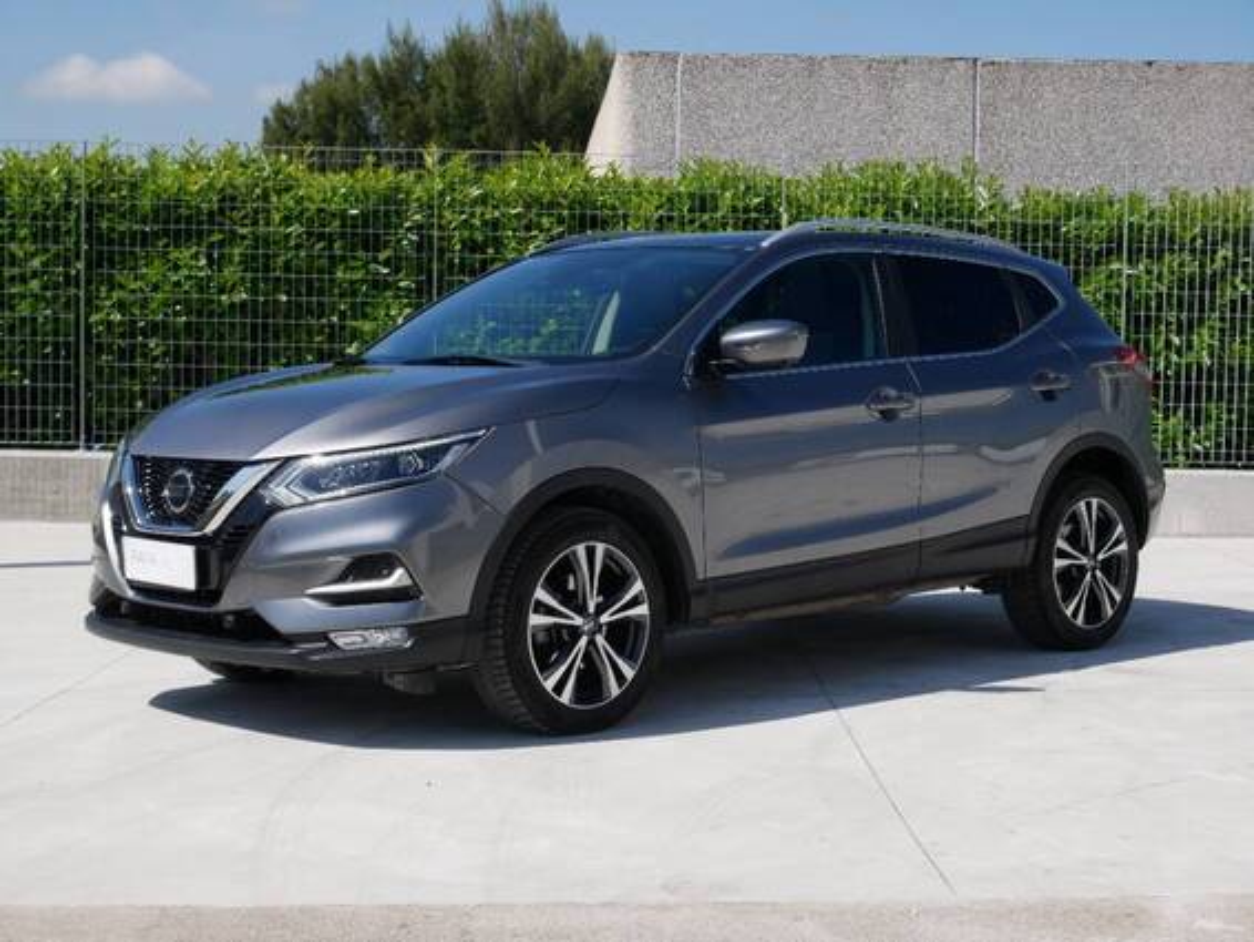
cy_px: 471
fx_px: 2319
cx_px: 627
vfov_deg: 22.9
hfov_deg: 30.3
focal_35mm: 64
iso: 200
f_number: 9
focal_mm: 32
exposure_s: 1/400
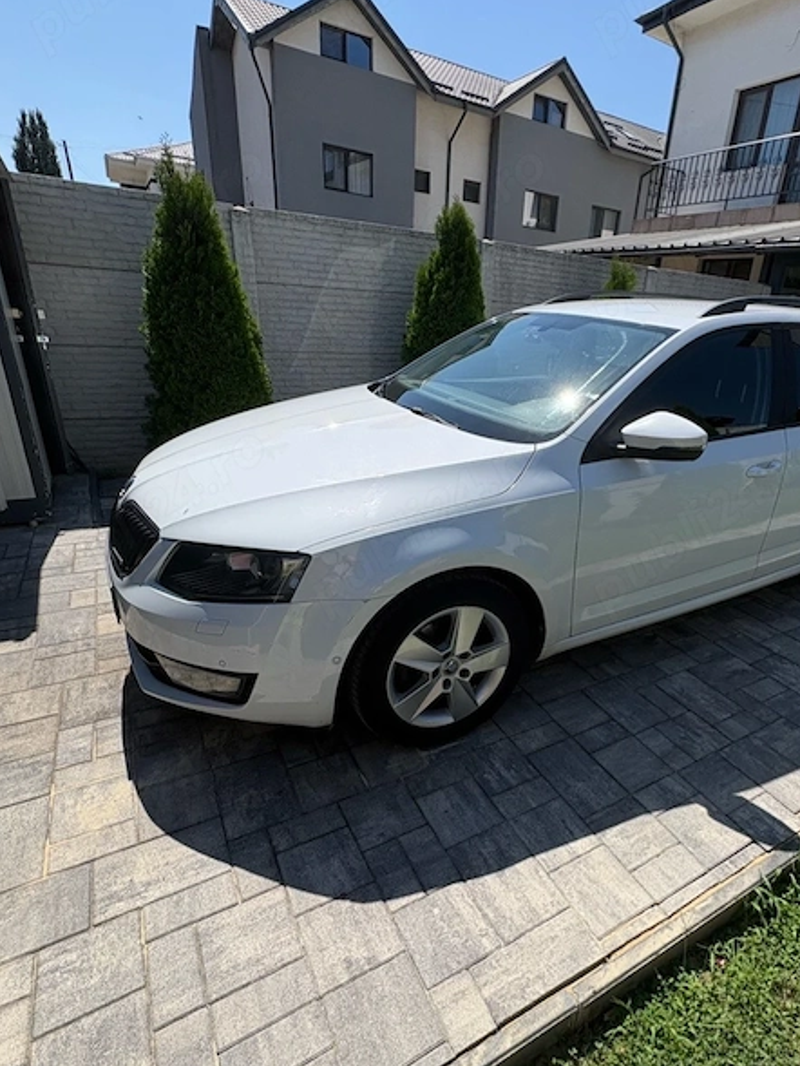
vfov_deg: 84.6
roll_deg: -5.1
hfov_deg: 67.7
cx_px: 500
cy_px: 565
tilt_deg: -22.9
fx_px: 585
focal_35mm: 19
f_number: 2.2
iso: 50
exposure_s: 1/1709
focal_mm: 2.22
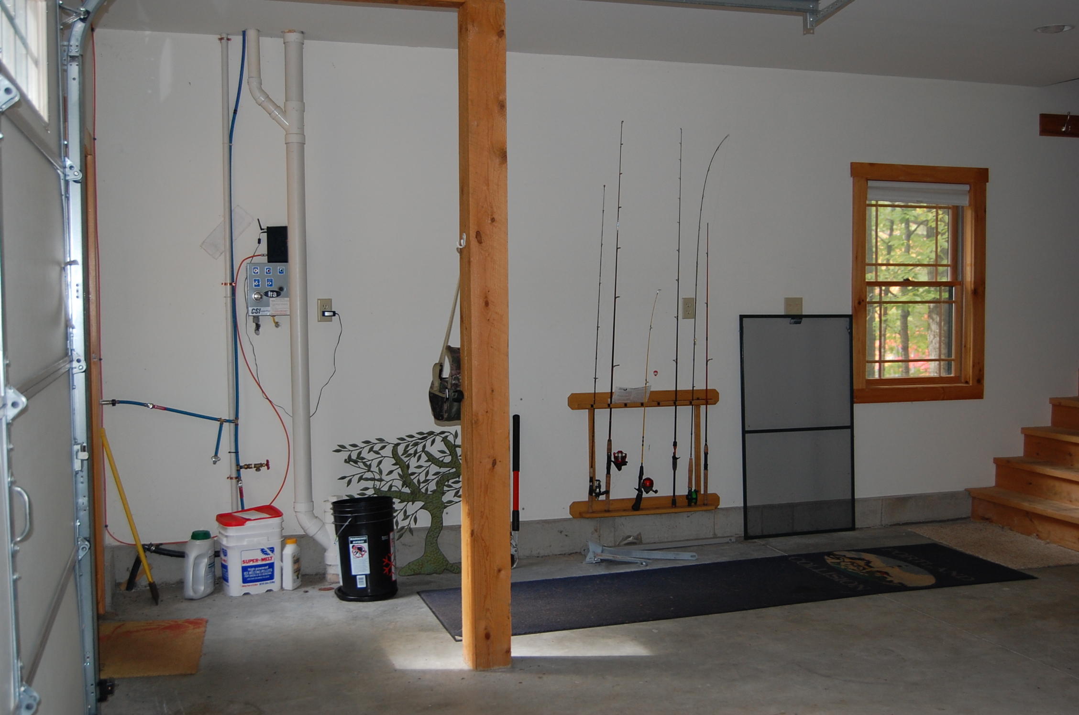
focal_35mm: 39
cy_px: 358
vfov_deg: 34.1
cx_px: 540
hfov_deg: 49.6
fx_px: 1167
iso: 400
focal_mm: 26
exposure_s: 1/60
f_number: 4
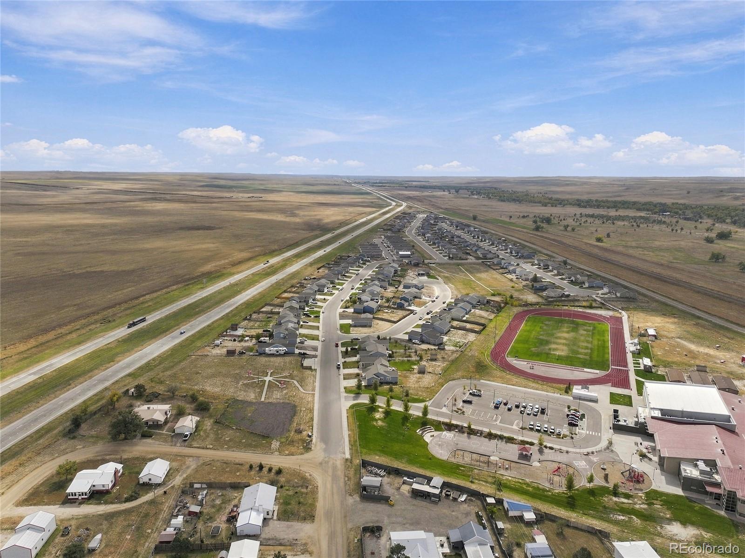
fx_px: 516
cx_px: 372
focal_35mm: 24
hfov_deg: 71.6
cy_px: 279
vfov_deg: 56.8
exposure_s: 1/5000
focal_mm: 12.3
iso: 190
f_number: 2.8
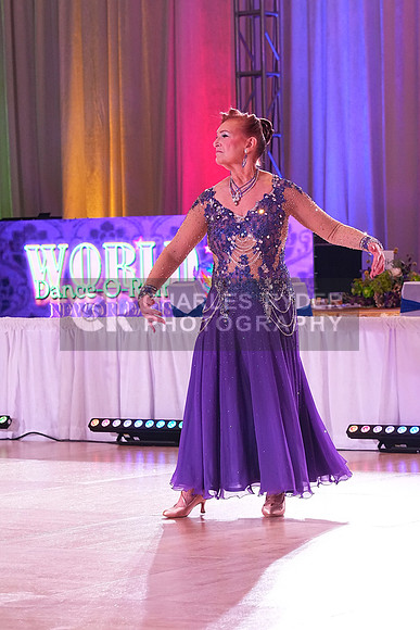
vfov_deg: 13.1
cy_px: 315
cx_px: 210
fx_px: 2746
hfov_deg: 8.7
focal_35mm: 157
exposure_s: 1/250
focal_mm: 105
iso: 3200
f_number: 5.6
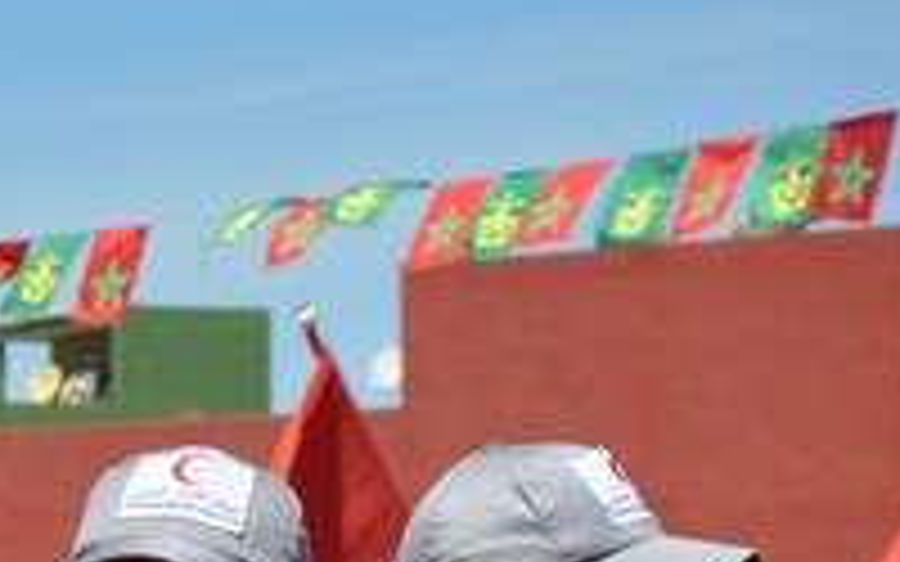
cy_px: 897
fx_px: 8993
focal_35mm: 367
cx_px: -450
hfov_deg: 5.7
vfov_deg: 3.6
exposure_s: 1/400
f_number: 10
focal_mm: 75
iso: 200
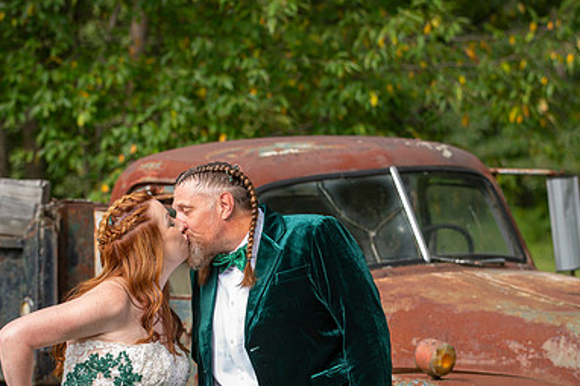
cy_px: 248
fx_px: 2173
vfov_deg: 10.1
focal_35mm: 135
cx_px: 304
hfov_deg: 15.2
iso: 64
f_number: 3.2
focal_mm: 86
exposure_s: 1/125
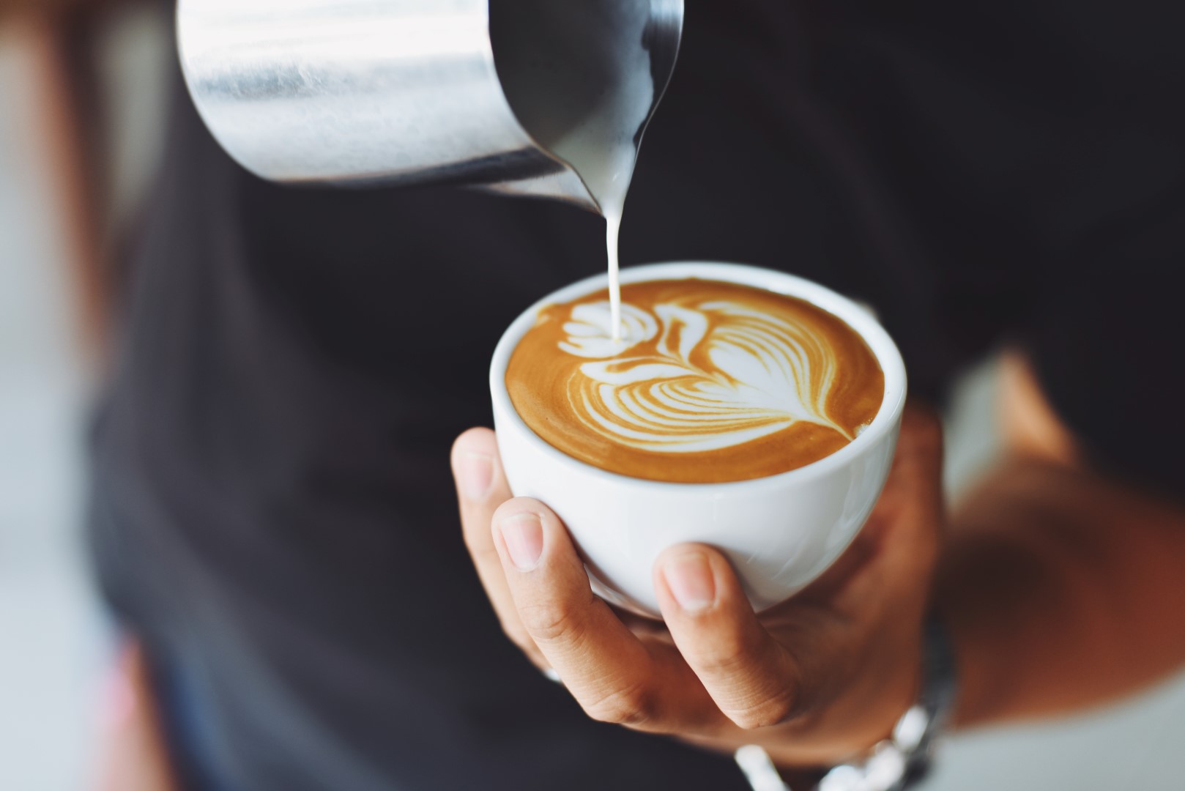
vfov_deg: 27.0
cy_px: 396
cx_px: 592
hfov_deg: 39.6
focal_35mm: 50
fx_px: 1646
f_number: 2.8
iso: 250
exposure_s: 1/125
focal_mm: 50
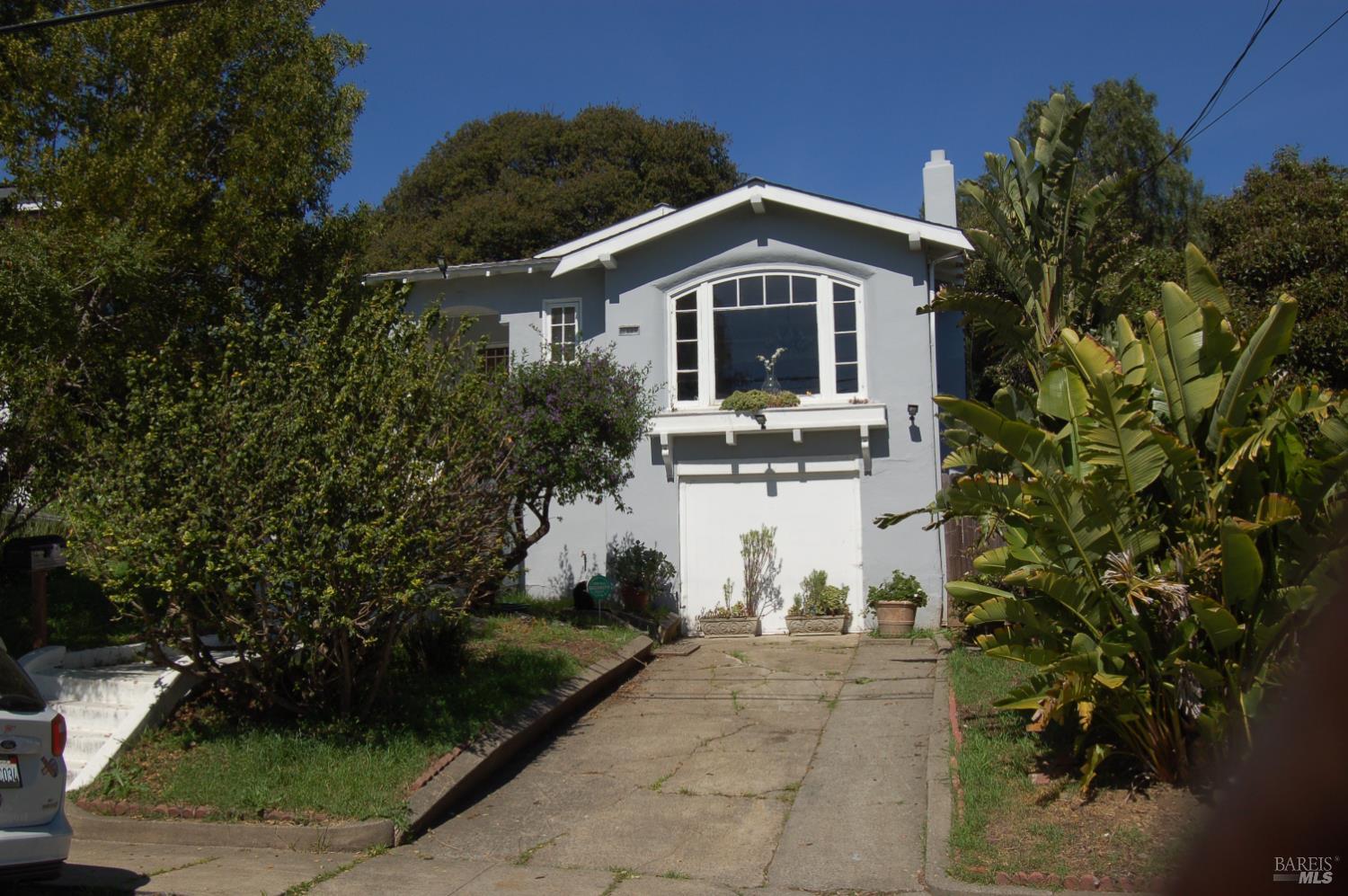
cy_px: 448
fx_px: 1459
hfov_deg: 49.6
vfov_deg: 34.1
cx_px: 674
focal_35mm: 39
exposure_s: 1/500
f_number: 10
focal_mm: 26
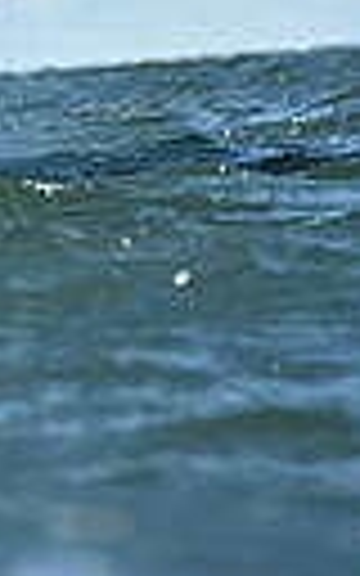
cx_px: -936
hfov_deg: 1.4
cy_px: -7
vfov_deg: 2.3
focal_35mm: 924
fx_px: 14505
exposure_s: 1/2500
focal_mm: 200
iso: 320
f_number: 5
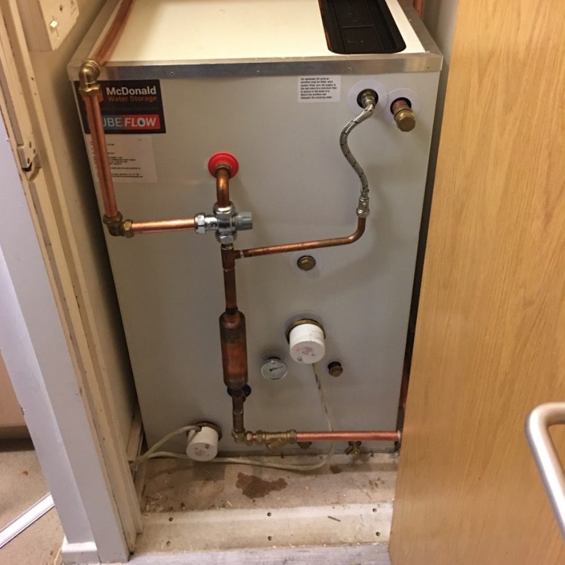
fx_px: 646
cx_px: 277
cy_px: 200
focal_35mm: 35
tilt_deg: -32.7
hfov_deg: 47.2
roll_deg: +1.5
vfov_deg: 46.6
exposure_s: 1/10
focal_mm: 4.15
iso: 80
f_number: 2.2
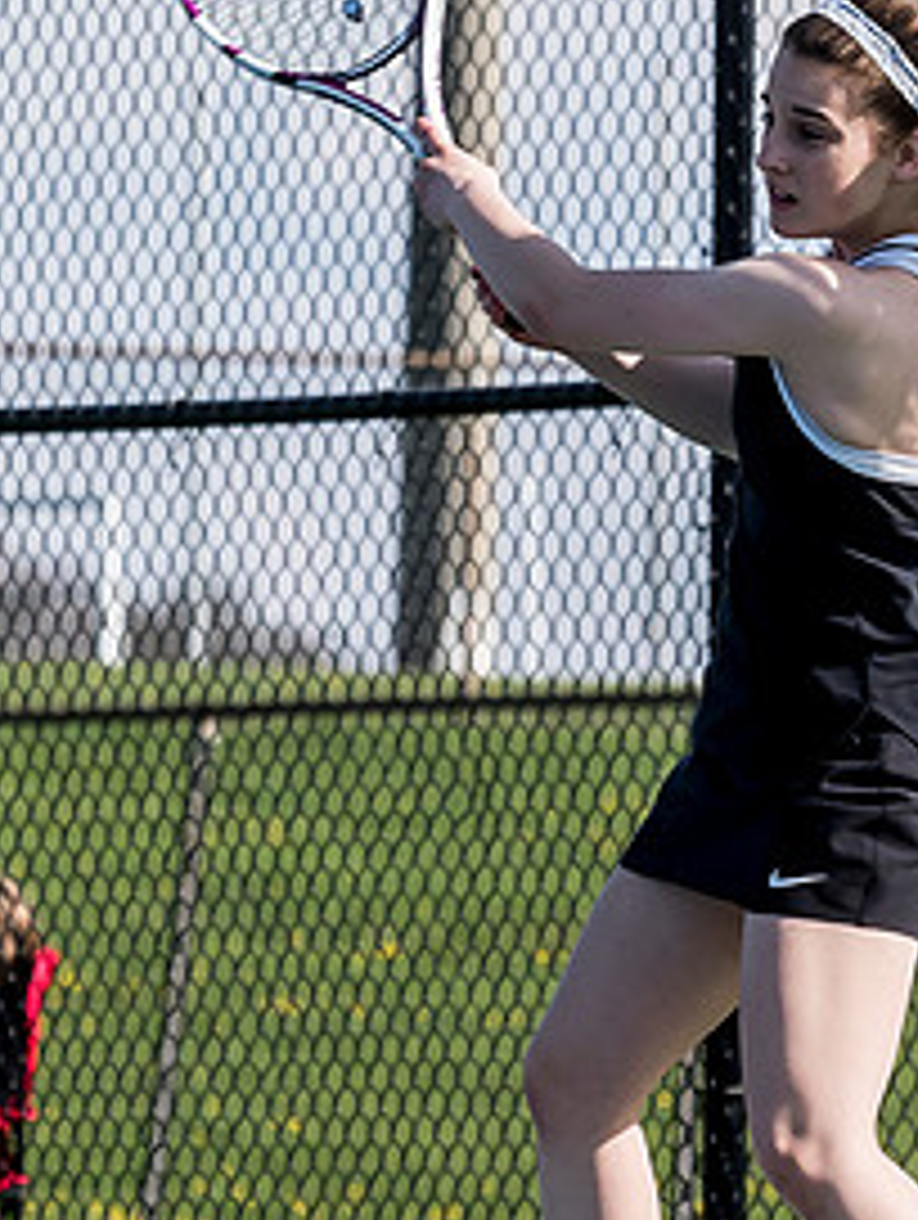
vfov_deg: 2.9
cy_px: 465
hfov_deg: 2.2
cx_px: 650
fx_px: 24164
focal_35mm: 685
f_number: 5
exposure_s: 1/1250
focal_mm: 106
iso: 320
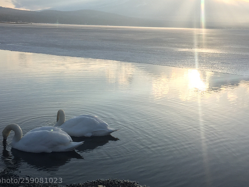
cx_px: 128
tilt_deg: -5.3
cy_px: 57
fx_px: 316
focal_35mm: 44
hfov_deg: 42.9
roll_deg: -1.3
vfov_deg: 32.5
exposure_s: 1/1464
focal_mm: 4.15
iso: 32
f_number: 2.2
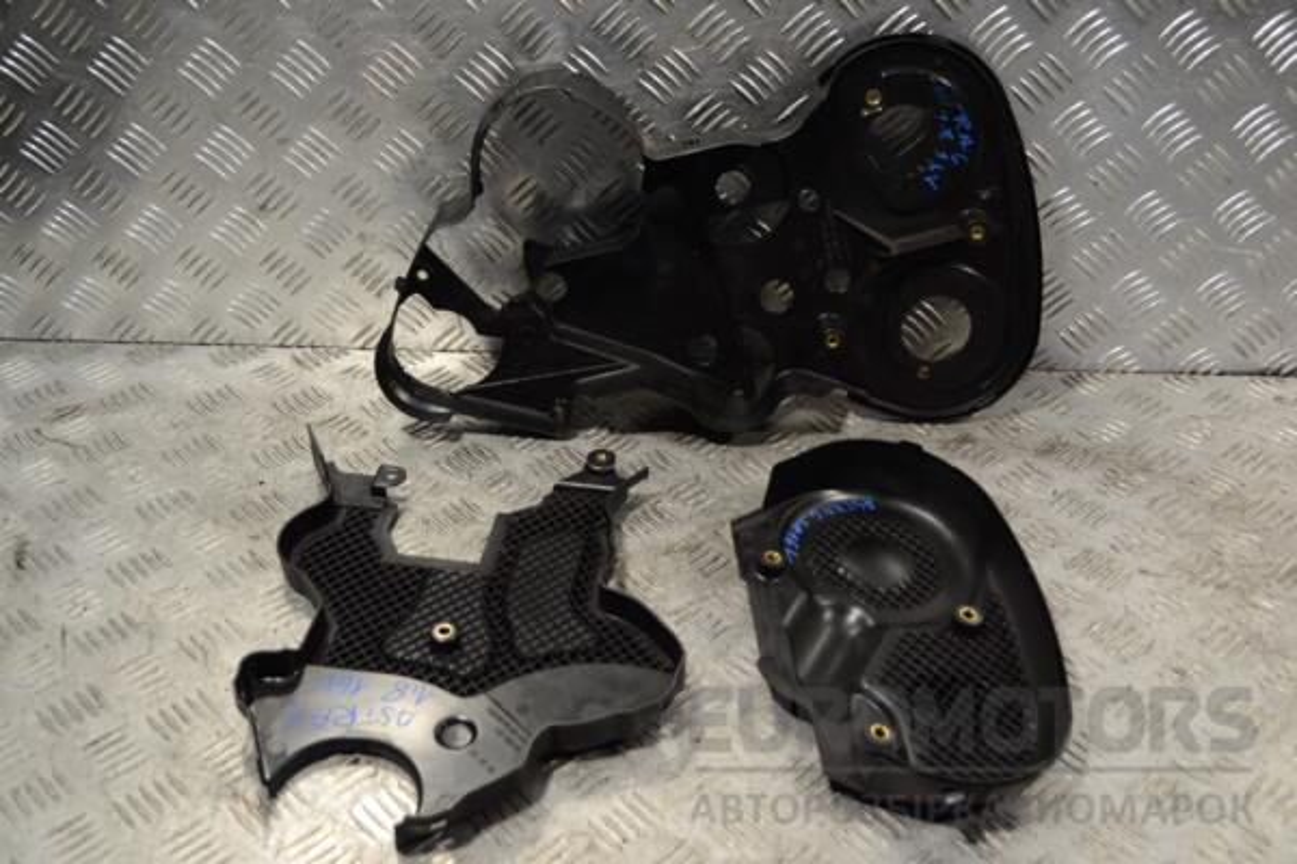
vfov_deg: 30.8
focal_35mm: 44
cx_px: 648
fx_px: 1567
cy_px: 432
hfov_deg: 45.0
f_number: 4.5
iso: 125
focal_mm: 29
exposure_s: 1/30
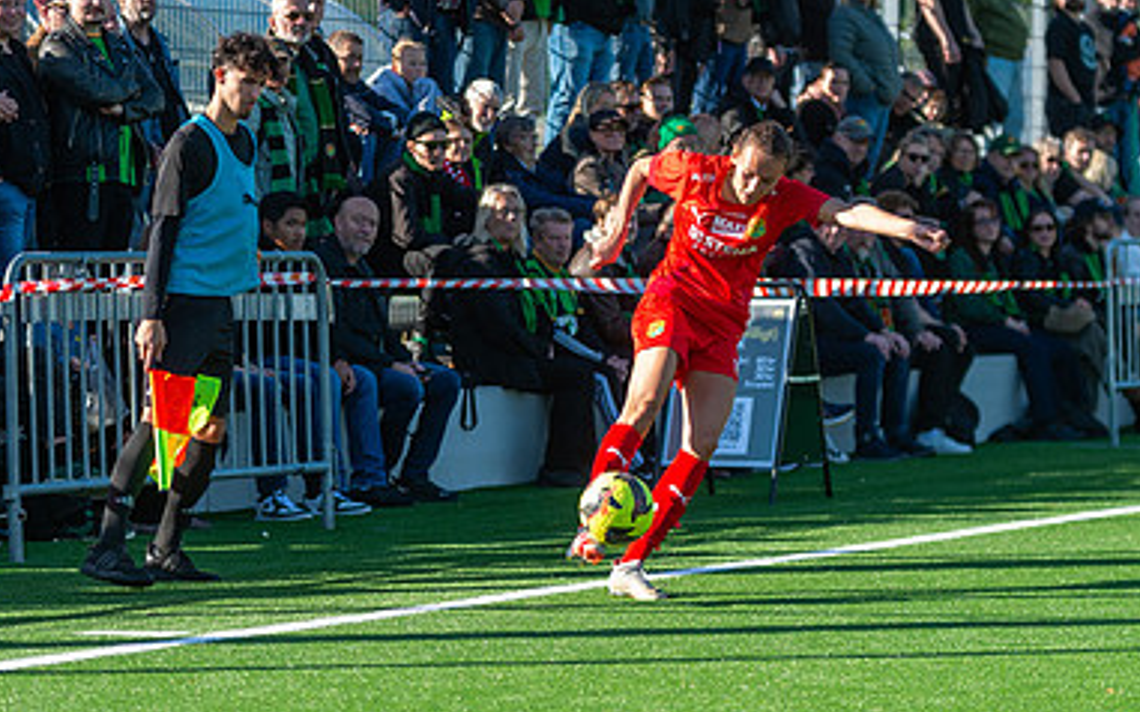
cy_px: 284
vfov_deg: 7.8
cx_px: 703
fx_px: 5219
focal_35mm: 168
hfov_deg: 12.5
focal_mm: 105
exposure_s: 1/2000
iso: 360
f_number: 3.2
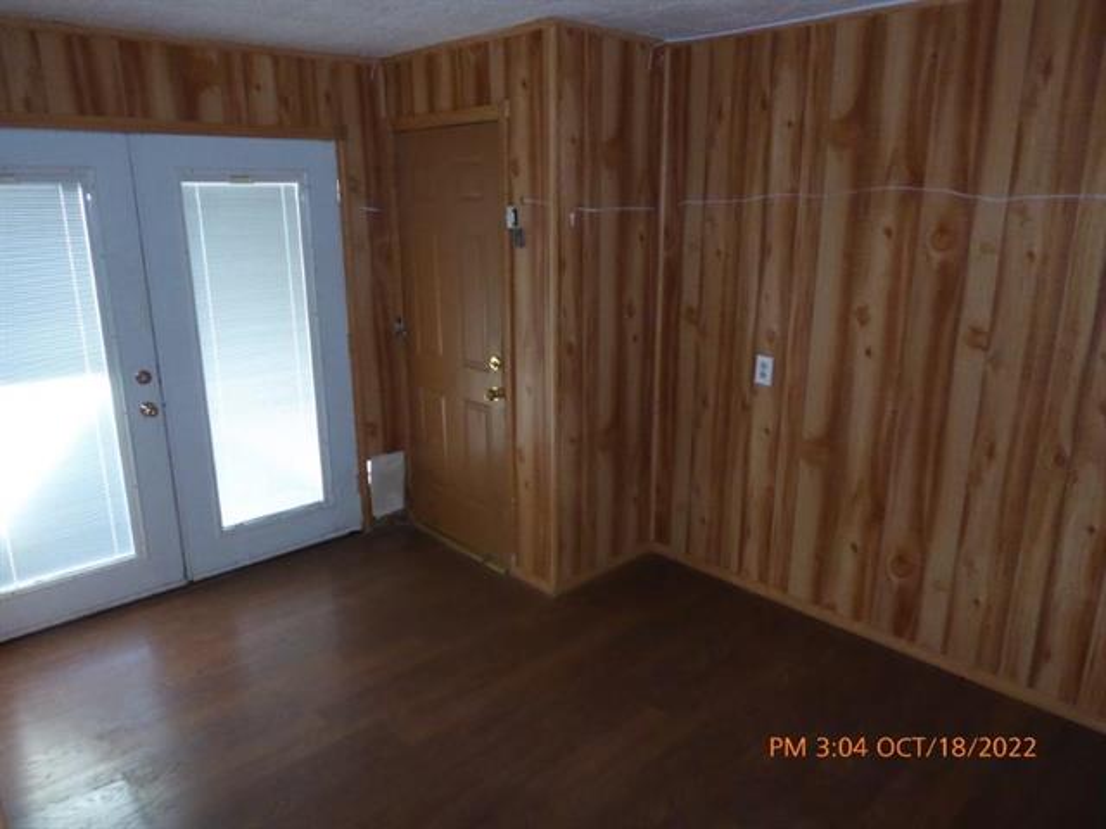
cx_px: 553
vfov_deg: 56.8
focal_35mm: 24
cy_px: 414
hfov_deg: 71.6
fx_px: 767
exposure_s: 1/60
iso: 800
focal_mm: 4.3
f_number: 4
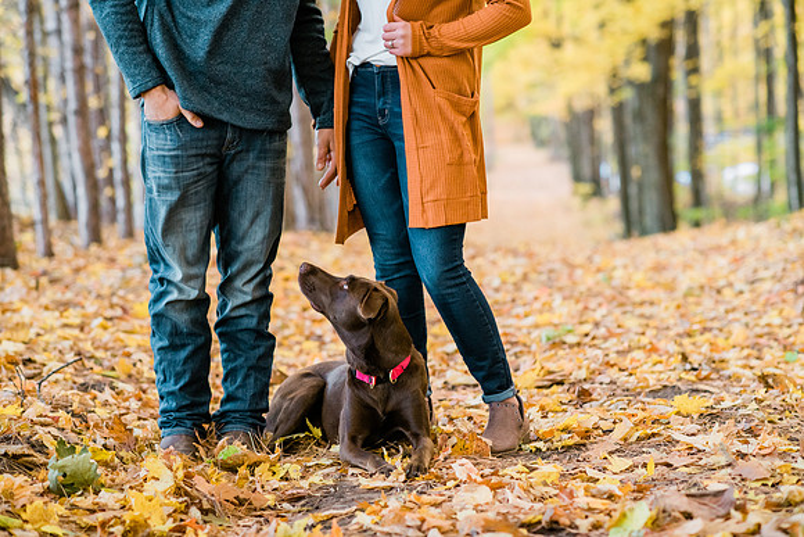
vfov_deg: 16.1
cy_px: 268
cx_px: 402
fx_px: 1899
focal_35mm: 85
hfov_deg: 23.9
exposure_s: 1/200
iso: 800
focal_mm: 85
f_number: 2.8
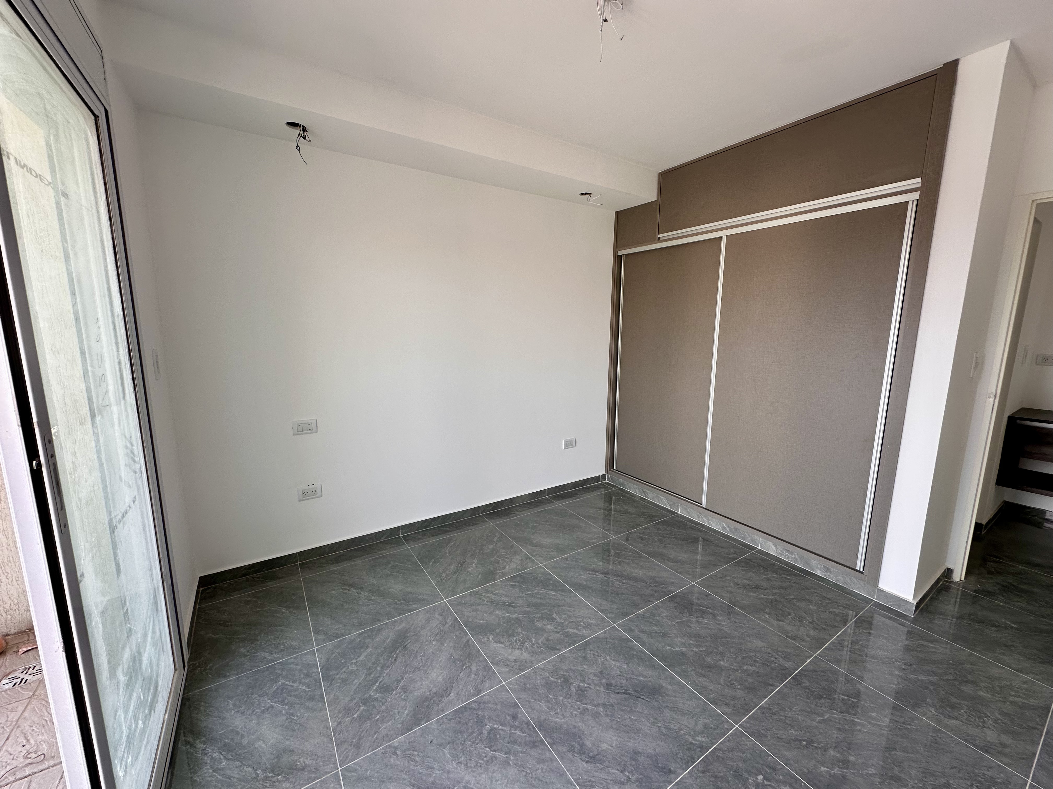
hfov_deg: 102.1
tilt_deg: -8.8
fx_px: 426
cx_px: 526
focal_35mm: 14
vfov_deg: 85.7
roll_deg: -0.3
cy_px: 394
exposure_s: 1/99
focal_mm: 2.22
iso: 80
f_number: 2.2
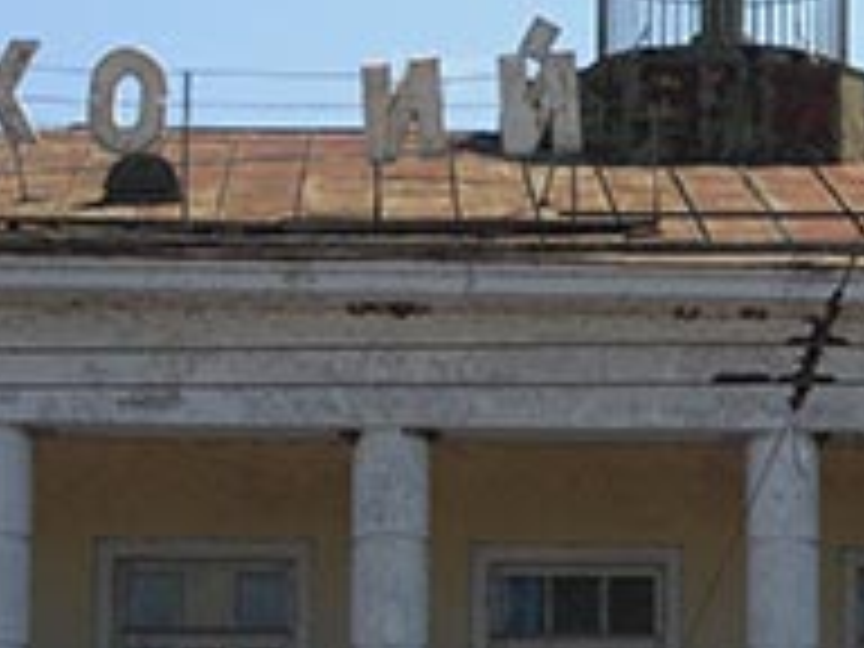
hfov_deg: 8.8
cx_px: 720
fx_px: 5616
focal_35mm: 225
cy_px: 346
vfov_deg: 6.6
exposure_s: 1/250
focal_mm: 18.9
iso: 50
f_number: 5.3
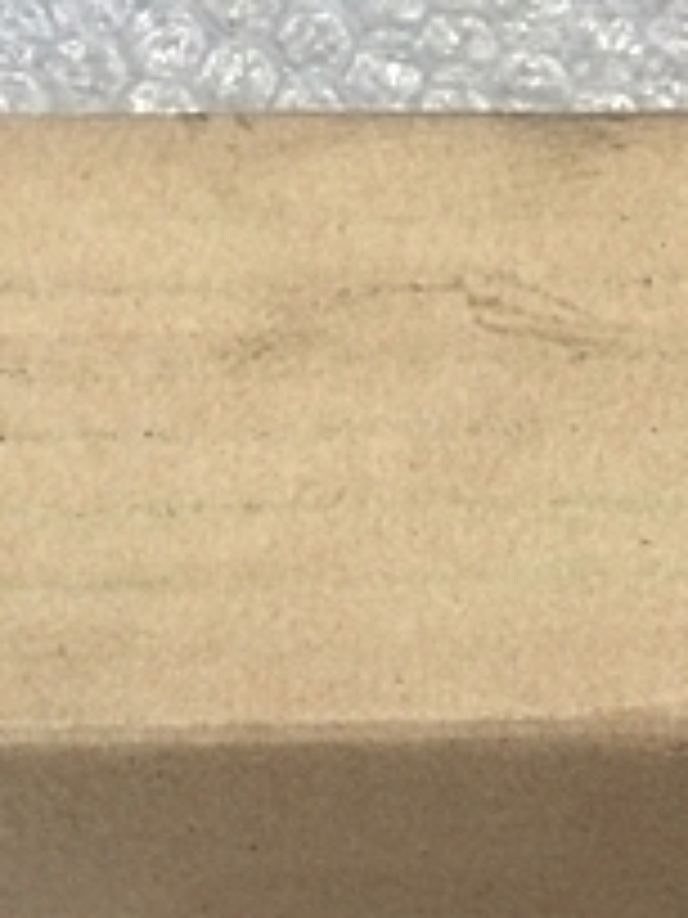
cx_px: 895
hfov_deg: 15.5
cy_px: 954
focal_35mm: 91
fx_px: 2412
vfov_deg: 20.7
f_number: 2.2
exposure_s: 1/30
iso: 80
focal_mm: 4.15
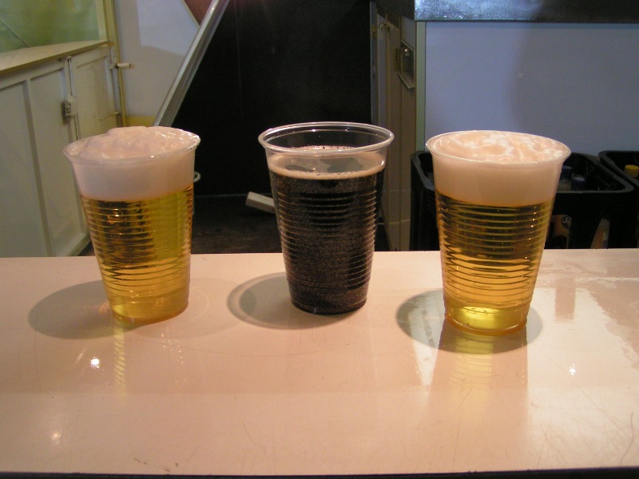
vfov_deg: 37.7
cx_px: 320
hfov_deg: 49.0
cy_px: 240
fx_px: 701
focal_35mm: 38
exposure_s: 1/40
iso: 200
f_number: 2.8
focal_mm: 5.8
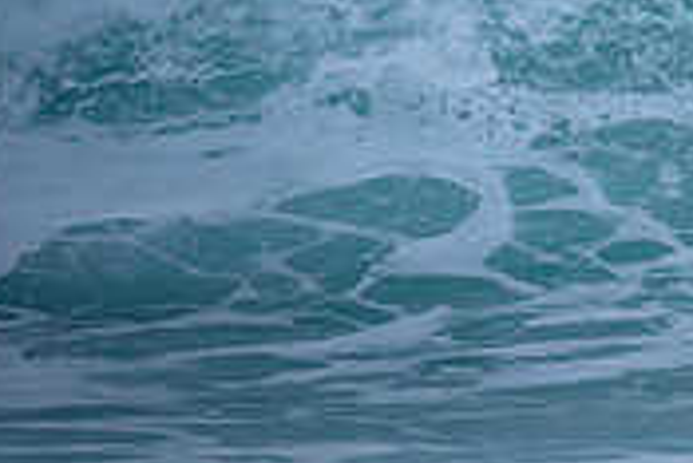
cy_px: -101
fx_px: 51169
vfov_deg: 0.5
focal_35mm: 2656
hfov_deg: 0.8
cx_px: 1125
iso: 720
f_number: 6.3
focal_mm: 800
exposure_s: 1/2000
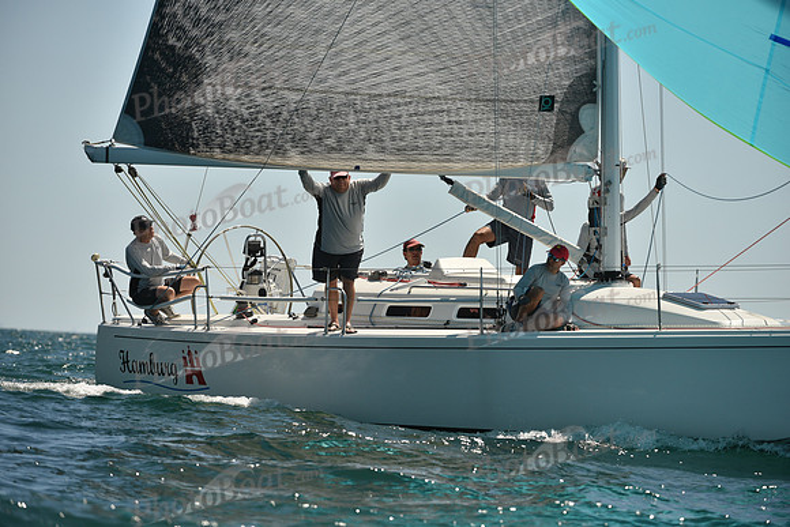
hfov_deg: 7.9
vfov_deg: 5.3
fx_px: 5707
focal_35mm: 260
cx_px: 395
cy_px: 264
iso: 250
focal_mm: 260
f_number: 5
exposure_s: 1/2500
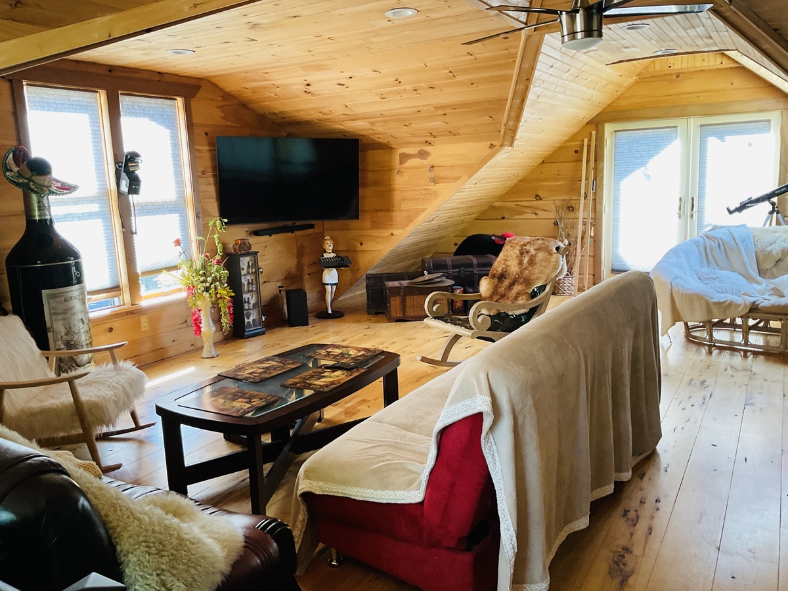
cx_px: 394
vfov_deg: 48.2
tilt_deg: -10.5
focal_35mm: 29
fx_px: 660
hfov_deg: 61.7
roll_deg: +2.6
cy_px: 296
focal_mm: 3
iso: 100
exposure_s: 1/60
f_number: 1.8
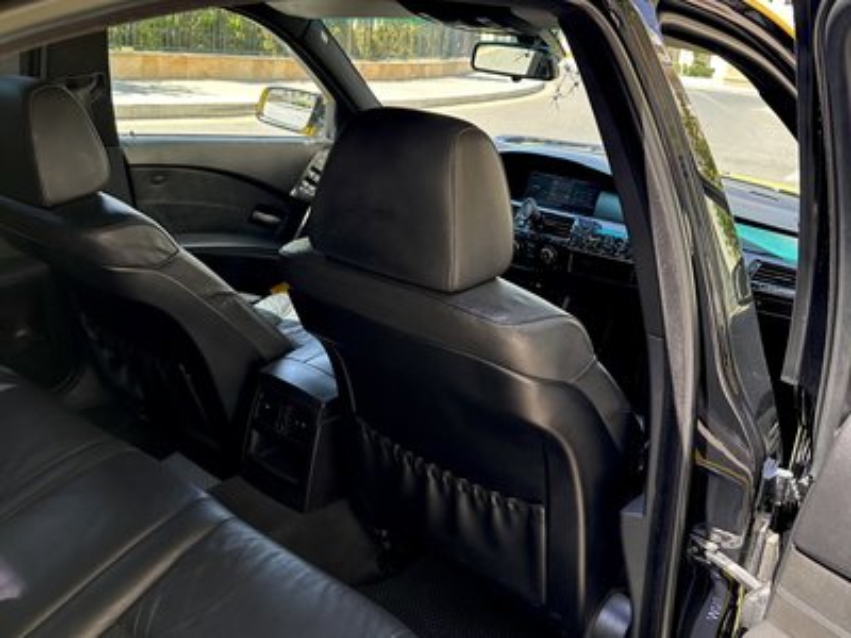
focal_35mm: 24
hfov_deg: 71.6
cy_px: 319
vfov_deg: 56.8
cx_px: 426
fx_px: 590
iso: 80
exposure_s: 1/242
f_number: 1.78
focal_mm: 6.86
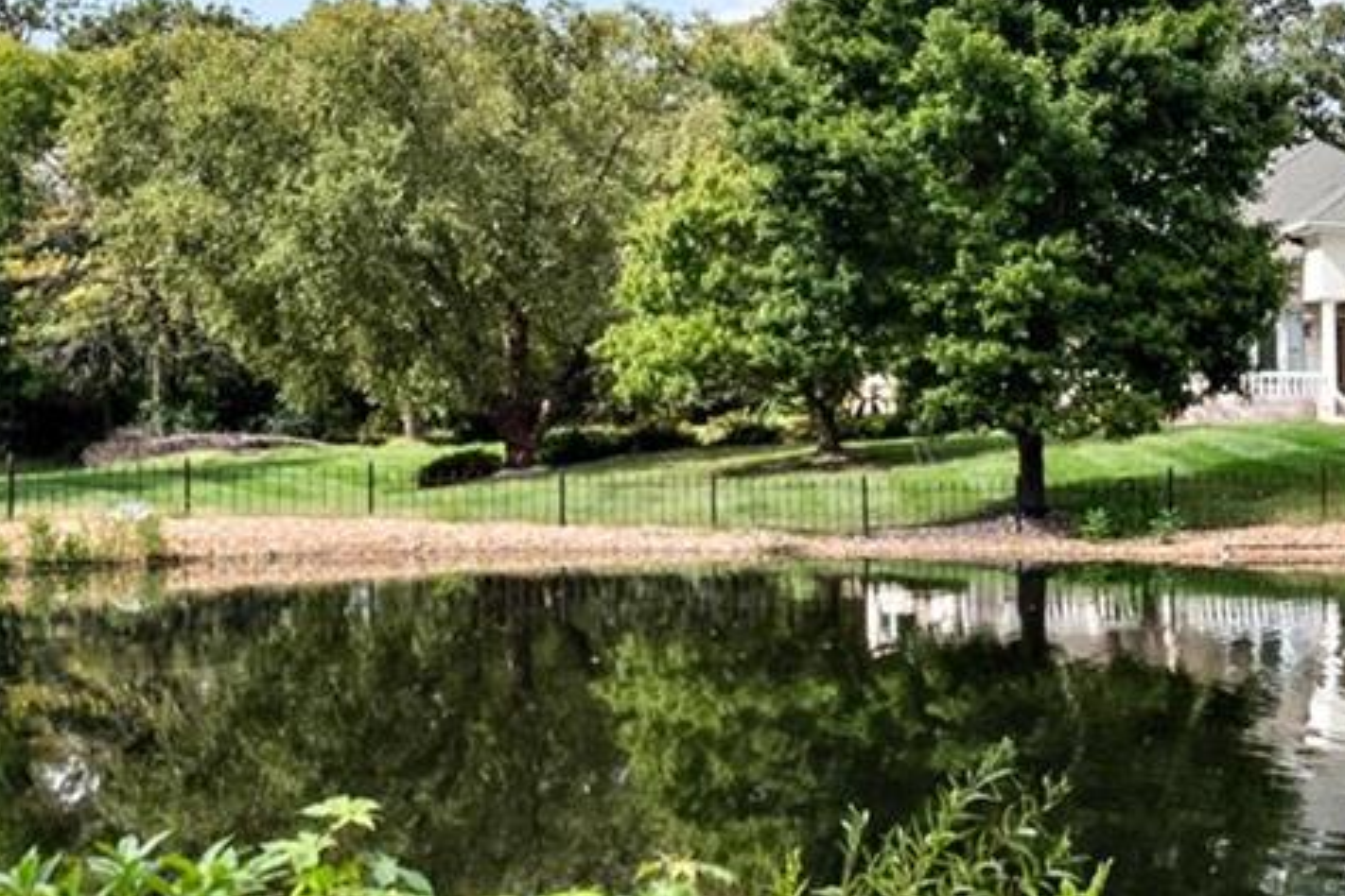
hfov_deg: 29.6
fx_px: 2017
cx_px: 1748
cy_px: 459
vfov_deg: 25.1
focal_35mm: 54
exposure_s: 1/400
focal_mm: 8
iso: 400
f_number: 8
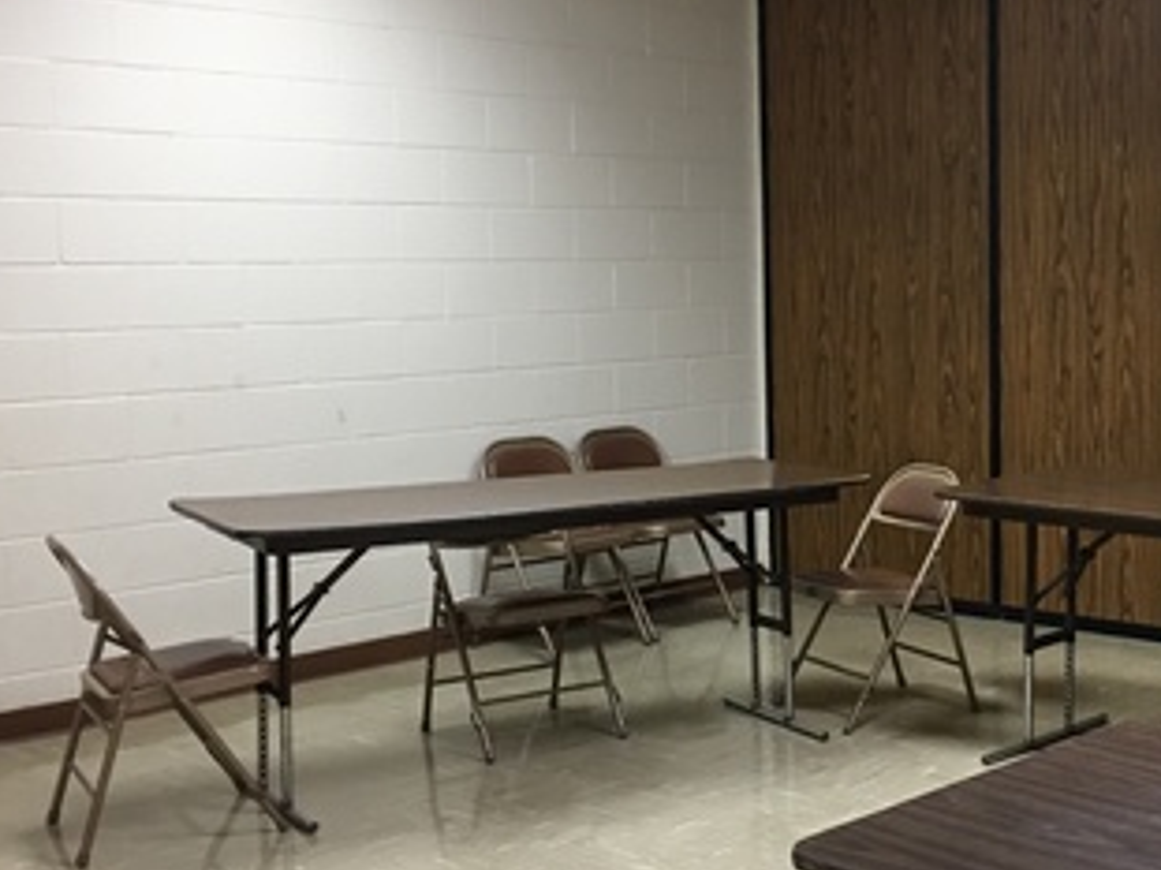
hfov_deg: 33.5
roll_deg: +1.7
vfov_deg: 26.1
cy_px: 418
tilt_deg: -3.8
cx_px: 900
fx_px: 1877
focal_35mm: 56
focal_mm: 4.15
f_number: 2.2
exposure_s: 1/15
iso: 80
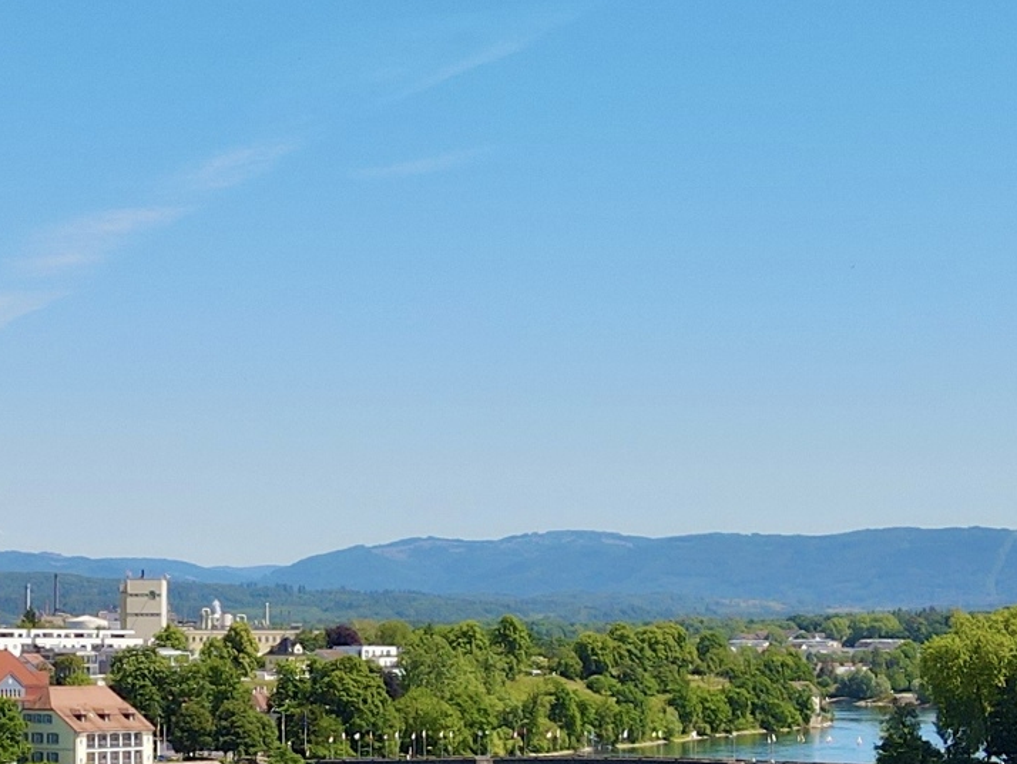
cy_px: 680
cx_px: 301
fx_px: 2527
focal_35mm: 86
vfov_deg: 17.0
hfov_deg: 22.6
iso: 100
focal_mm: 4.5
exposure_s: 1/640
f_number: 2.8
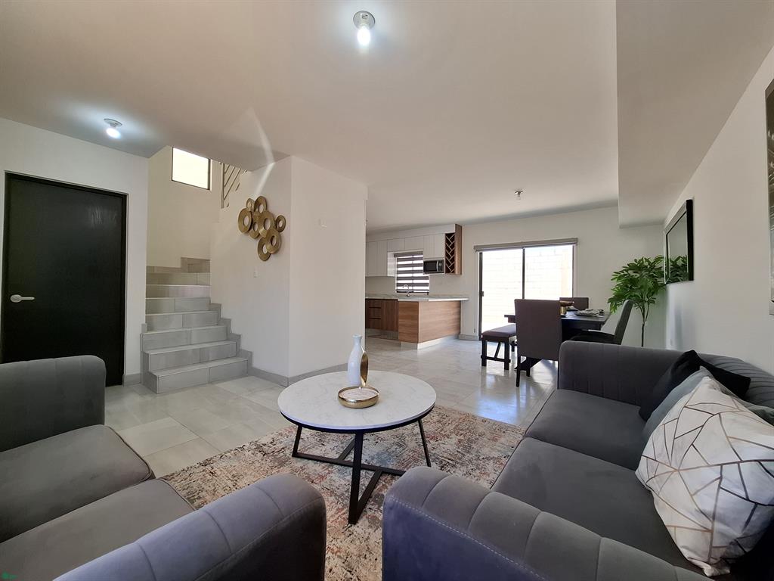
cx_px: 387
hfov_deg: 106.2
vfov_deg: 89.9
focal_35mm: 13
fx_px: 291
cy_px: 290
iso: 40
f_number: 2.2
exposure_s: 1/60
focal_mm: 1.74
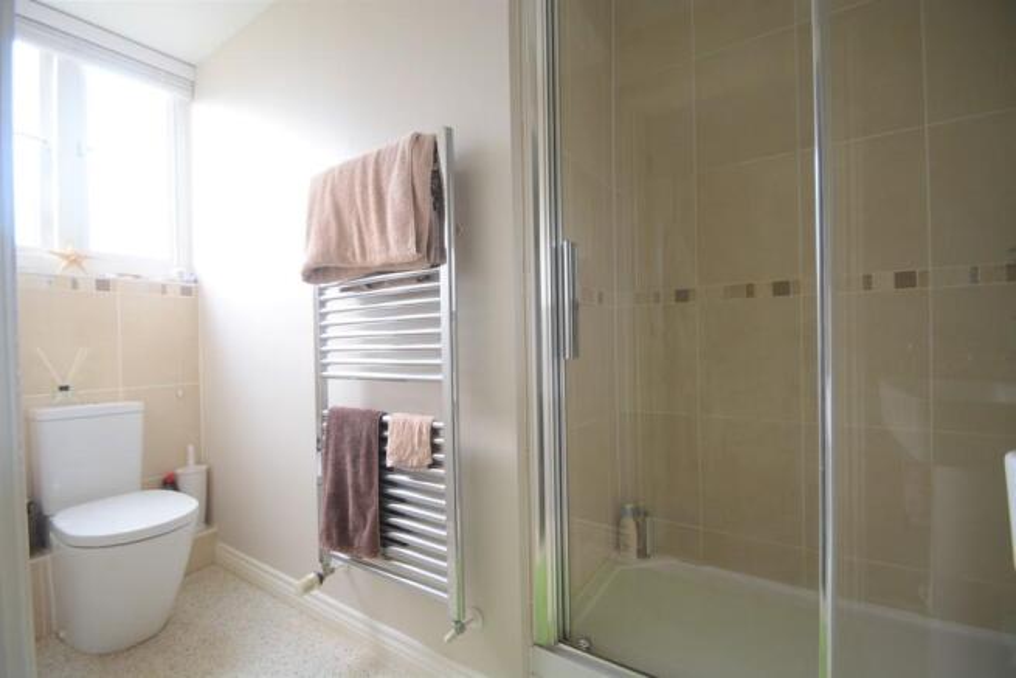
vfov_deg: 77.4
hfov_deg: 100.4
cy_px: 339
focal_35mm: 15
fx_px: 423
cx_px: 508
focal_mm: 10
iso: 800
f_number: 3.5
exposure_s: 1/20
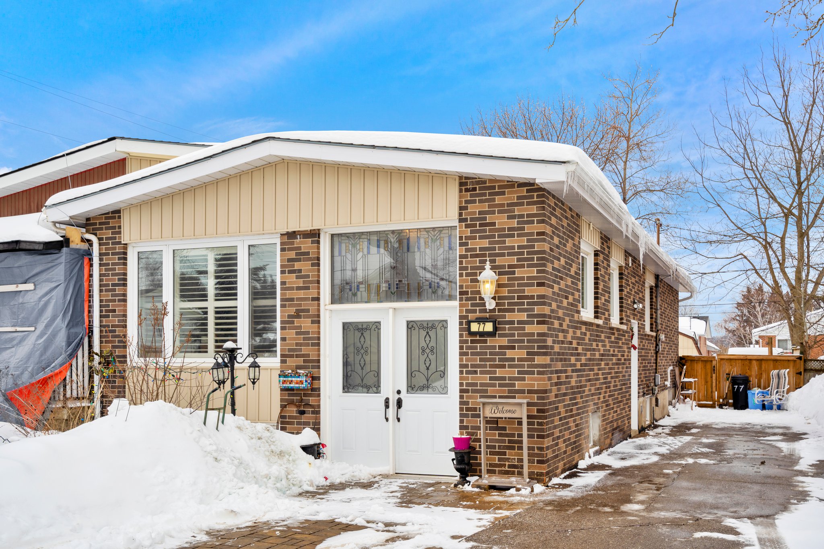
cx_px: 412
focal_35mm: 35
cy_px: 274
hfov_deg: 54.4
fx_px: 801
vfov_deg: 37.8
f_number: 8
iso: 100
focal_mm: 35
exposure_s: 1/60
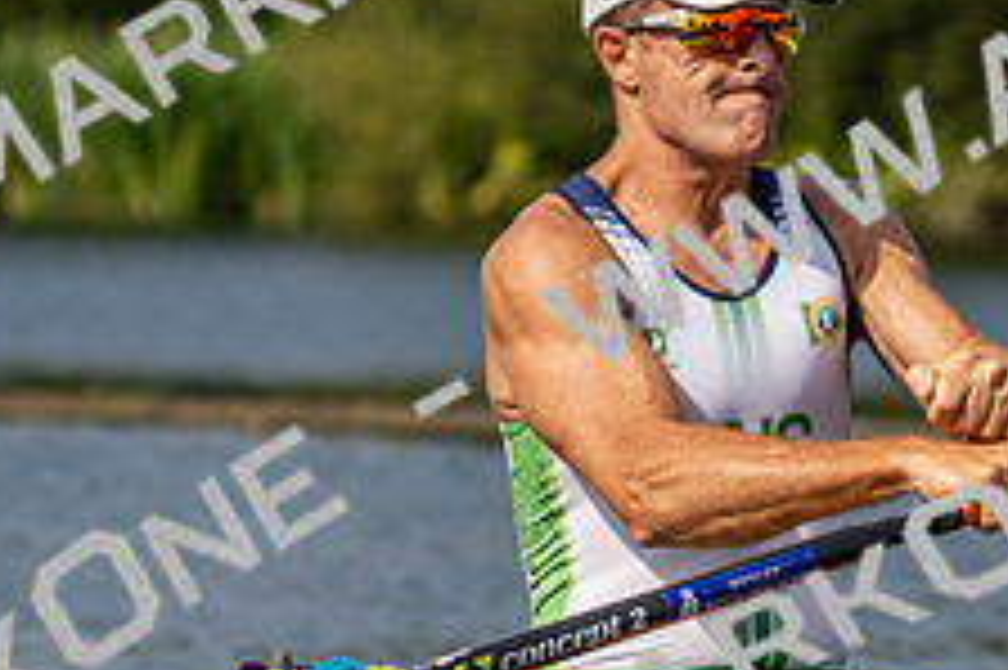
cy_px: 375
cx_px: 1098
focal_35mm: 519
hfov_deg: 4.0
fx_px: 14521
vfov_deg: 2.6
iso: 160
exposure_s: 1/1600
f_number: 5.6
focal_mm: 200
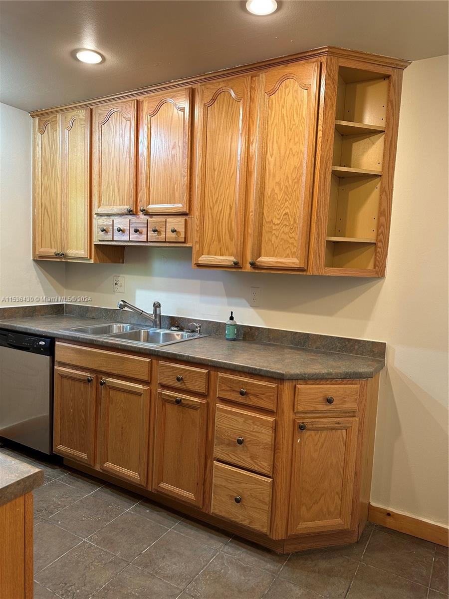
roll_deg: -2.2
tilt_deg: -5.2
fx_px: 415
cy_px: 300
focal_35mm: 24
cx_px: 224
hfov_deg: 56.8
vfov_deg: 71.6
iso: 160
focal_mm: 6.86
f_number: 1.78
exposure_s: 1/60
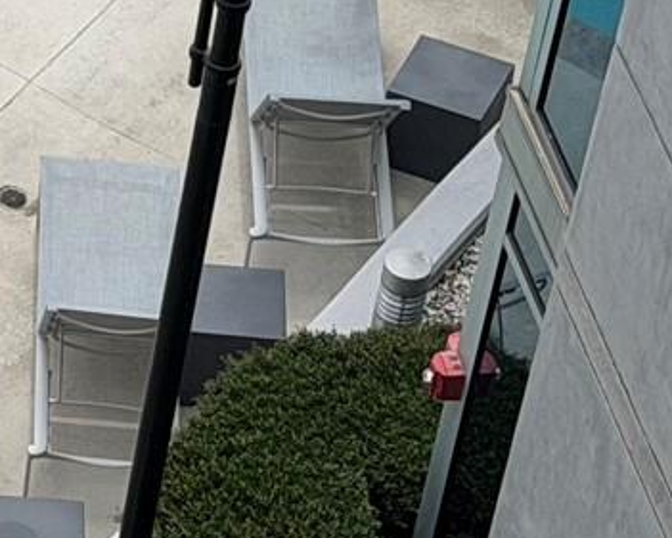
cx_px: -796
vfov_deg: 5.7
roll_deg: +0.3
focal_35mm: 273
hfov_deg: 6.8
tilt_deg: -40.2
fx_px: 5431
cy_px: -2
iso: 64
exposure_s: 1/4587
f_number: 1.78
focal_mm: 6.76
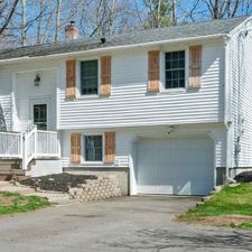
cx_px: 119
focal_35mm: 68
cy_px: 150
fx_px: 560
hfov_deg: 25.4
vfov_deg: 25.3
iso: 200
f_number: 10
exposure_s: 1/640
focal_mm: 24
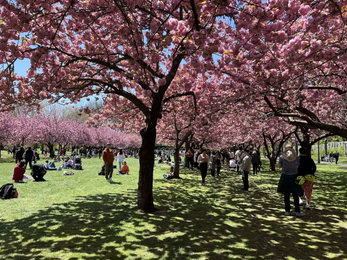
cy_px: 130
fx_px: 261
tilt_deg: +4.9
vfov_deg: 53.1
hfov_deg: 67.3
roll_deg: -0.8
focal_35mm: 26
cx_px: 174
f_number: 1.5
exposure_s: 1/1361
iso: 50
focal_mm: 5.7
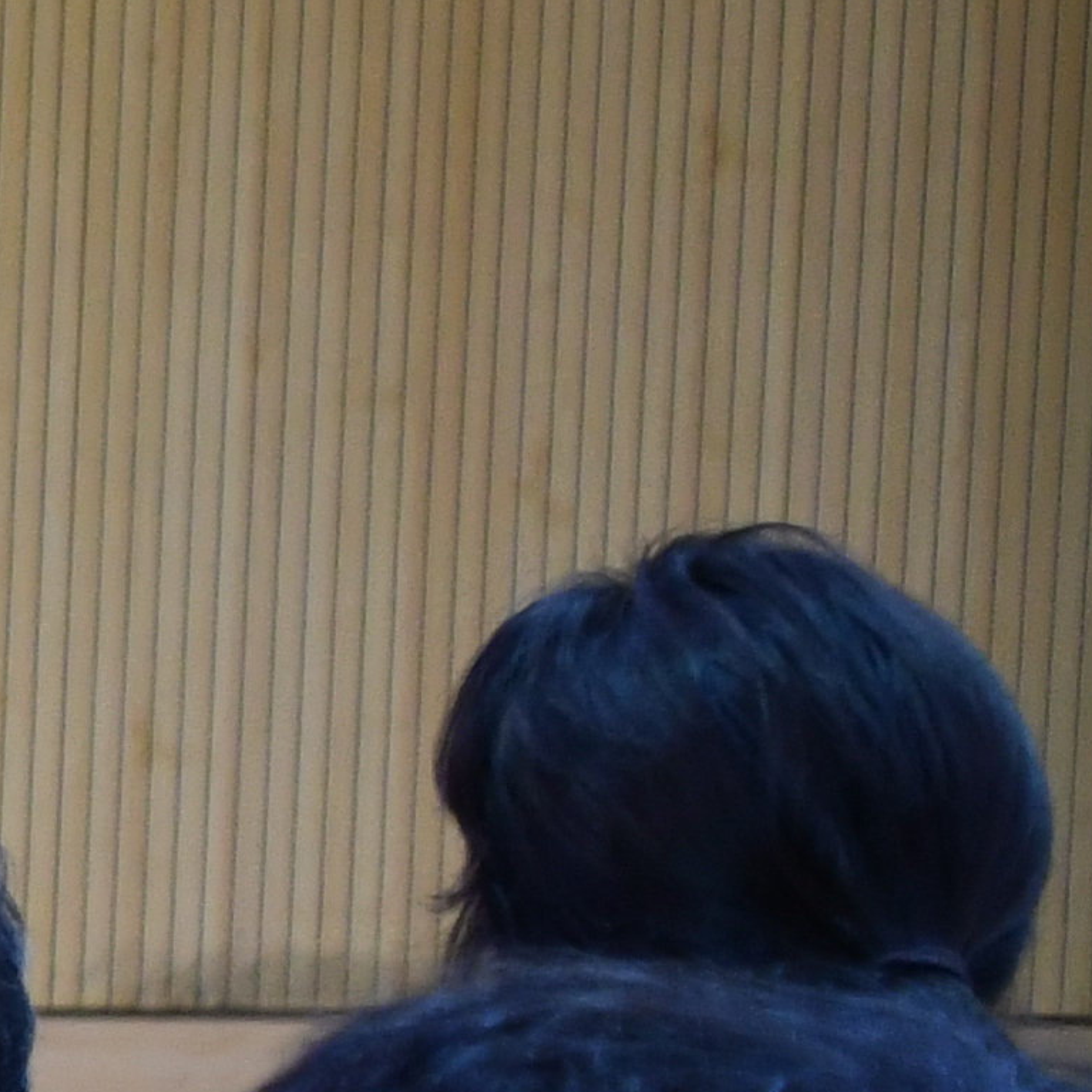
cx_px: -2808
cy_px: 715
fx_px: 7923
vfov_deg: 7.9
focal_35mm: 222
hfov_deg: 6.7
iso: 900
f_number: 3.8
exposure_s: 1/125
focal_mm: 24
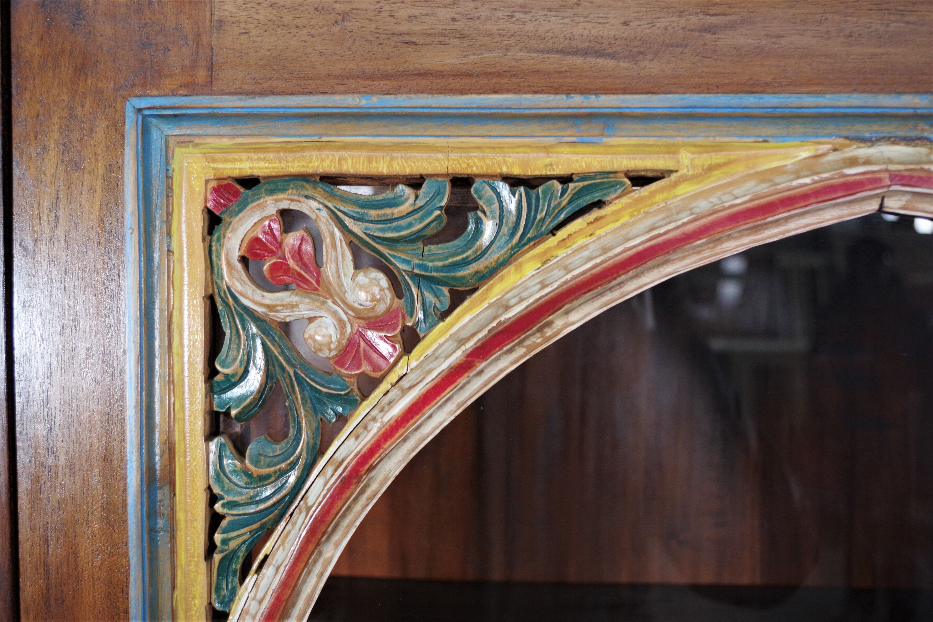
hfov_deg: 49.6
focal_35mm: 39
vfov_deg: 34.2
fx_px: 1011
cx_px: 466
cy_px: 311
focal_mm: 26.25
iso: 800
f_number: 4
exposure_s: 1/60
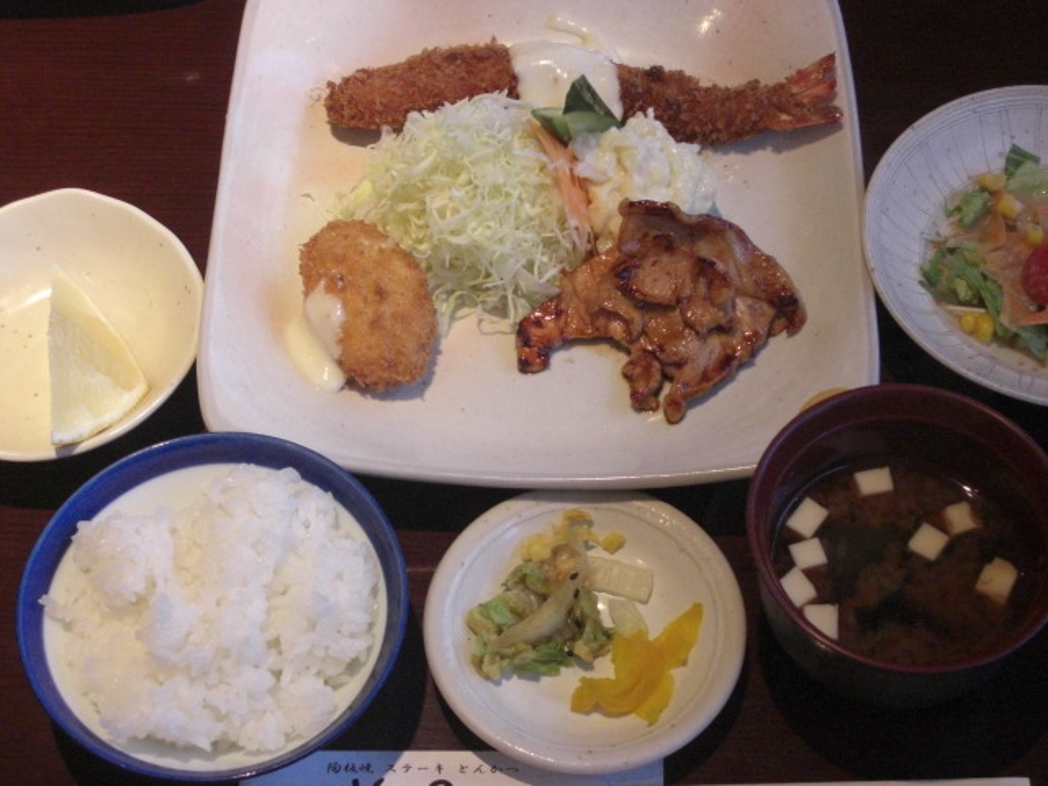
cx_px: 524
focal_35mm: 68
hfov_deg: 28.6
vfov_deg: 21.6
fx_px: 2059
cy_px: 393
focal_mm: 14.2
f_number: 4
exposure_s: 1/80
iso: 800
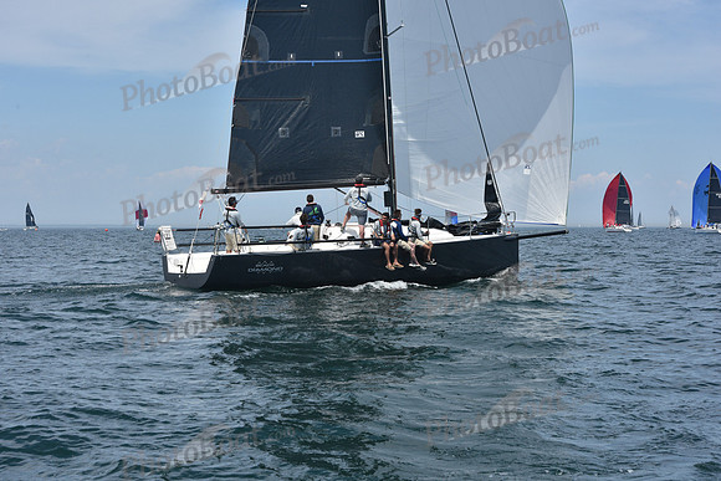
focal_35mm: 70
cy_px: 240
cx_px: 360
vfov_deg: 19.5
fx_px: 1402
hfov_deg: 28.8
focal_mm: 70
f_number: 11
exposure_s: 1/800
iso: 320
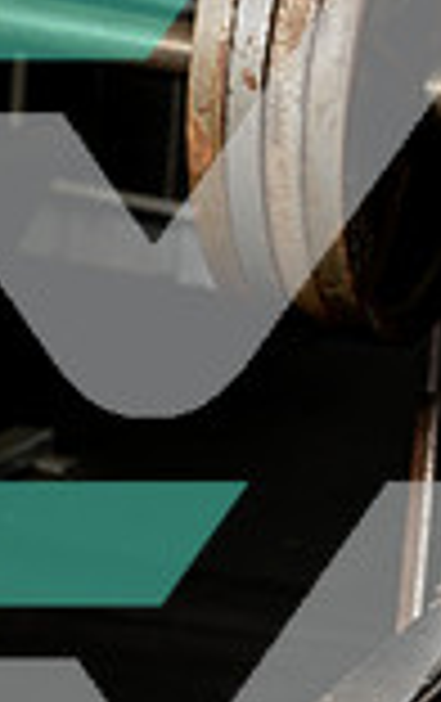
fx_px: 2606
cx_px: 906
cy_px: 720
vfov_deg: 15.1
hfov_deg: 9.1
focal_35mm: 136
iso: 250
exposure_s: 1/250
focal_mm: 35
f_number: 5.6
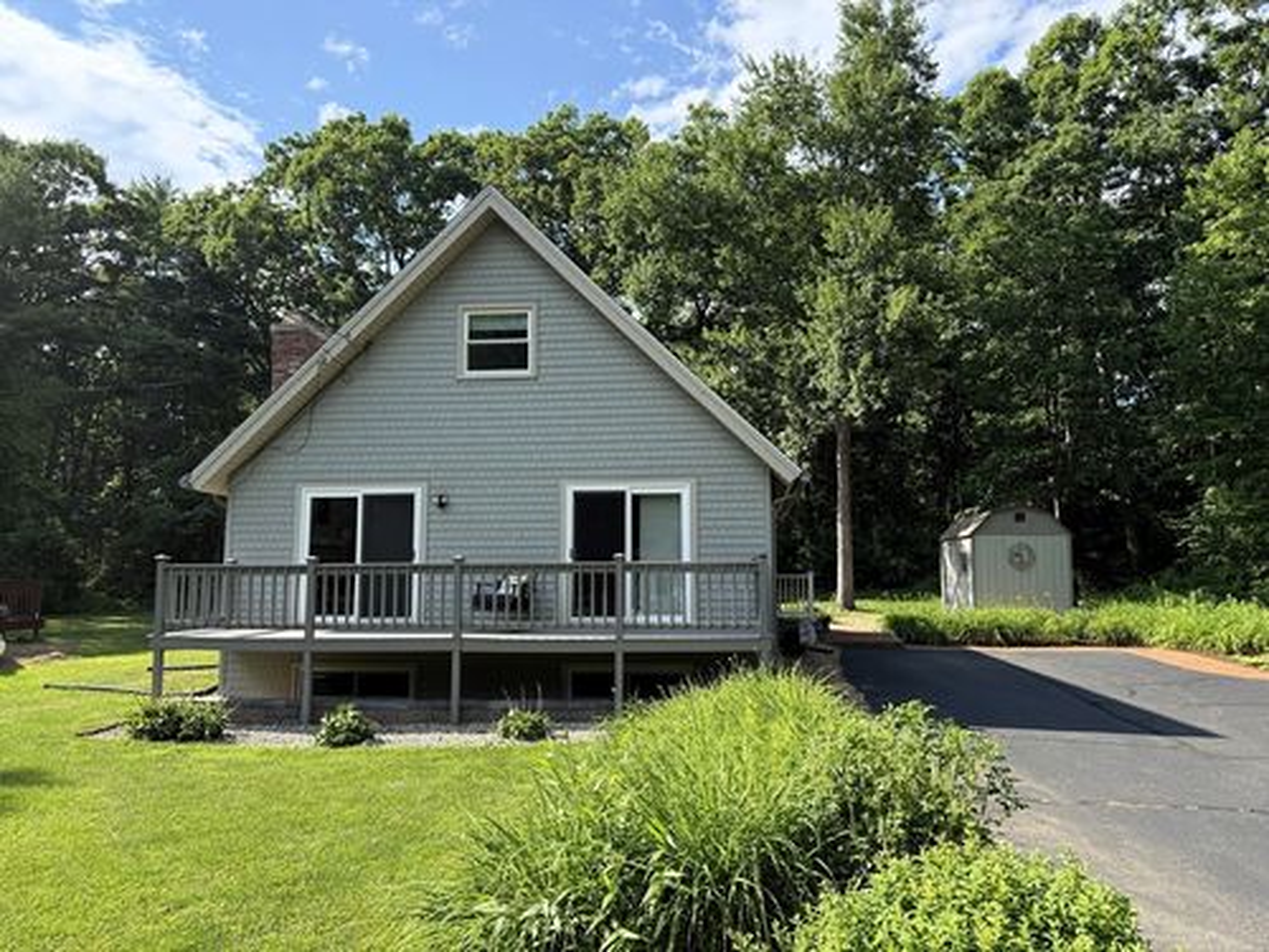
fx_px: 880
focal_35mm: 24
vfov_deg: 56.8
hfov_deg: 71.6
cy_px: 476
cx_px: 634
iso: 100
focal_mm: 6.76
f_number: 1.78
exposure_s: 1/1901
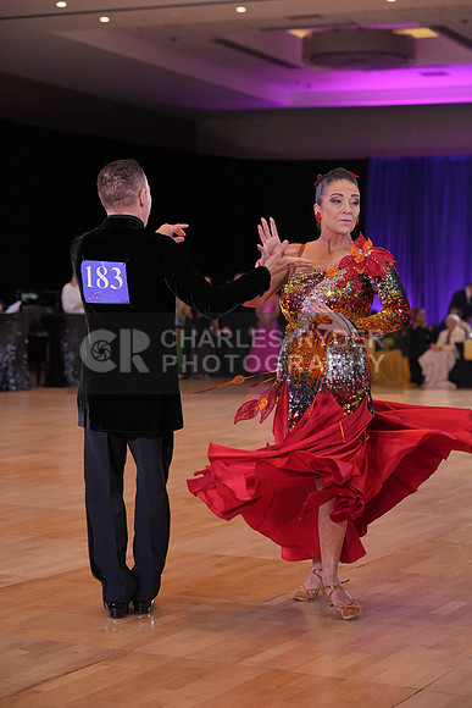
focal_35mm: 77
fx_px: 1513
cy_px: 354
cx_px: 236
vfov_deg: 26.3
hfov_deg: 17.7
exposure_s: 1/500
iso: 2000
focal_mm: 77
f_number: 4
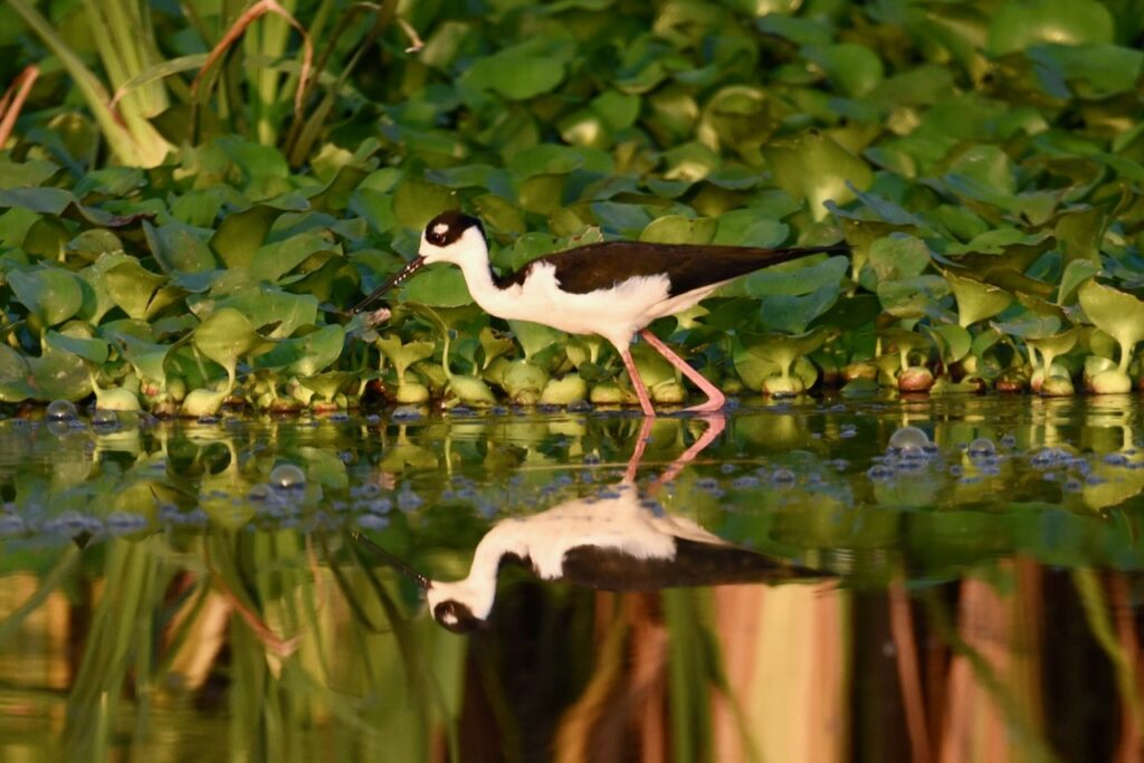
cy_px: 382
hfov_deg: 5.2
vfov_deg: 3.4
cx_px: 572
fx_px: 12712
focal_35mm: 400
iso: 800
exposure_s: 1/1250
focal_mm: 400
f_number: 7.1
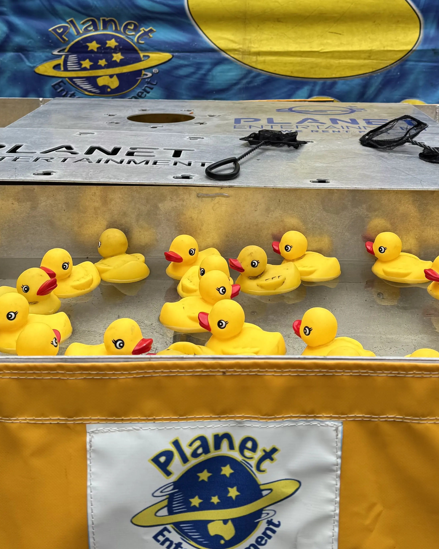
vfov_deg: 40.2
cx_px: 226
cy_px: 147
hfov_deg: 33.4
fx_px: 731
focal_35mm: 45
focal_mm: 6.76
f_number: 1.78
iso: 80
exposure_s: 1/4310
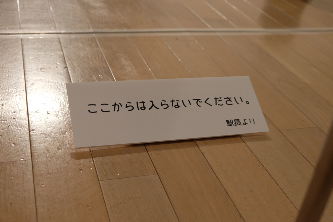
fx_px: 398
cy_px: 111
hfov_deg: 45.4
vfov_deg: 31.2
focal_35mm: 43
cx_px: 166
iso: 1600
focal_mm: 28.9
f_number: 4.5
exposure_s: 1/18
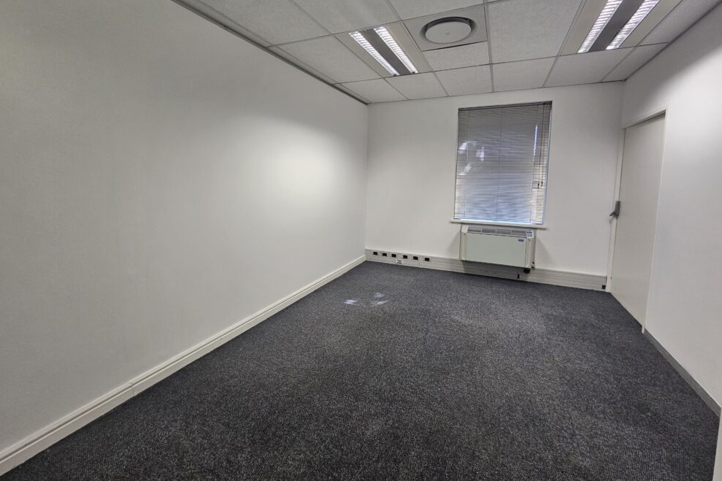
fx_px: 281
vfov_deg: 80.6
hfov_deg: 104.2
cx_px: 369
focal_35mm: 14
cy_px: 203
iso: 200
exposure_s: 1/71
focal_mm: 2.2
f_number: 2.2
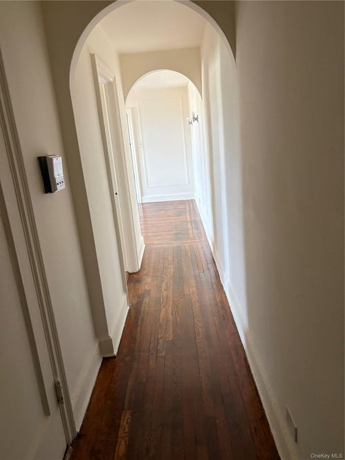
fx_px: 346
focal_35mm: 26
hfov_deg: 53.0
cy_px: 230
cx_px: 172
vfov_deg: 67.3
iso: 250
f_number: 1.6
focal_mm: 5.96
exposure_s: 1/60
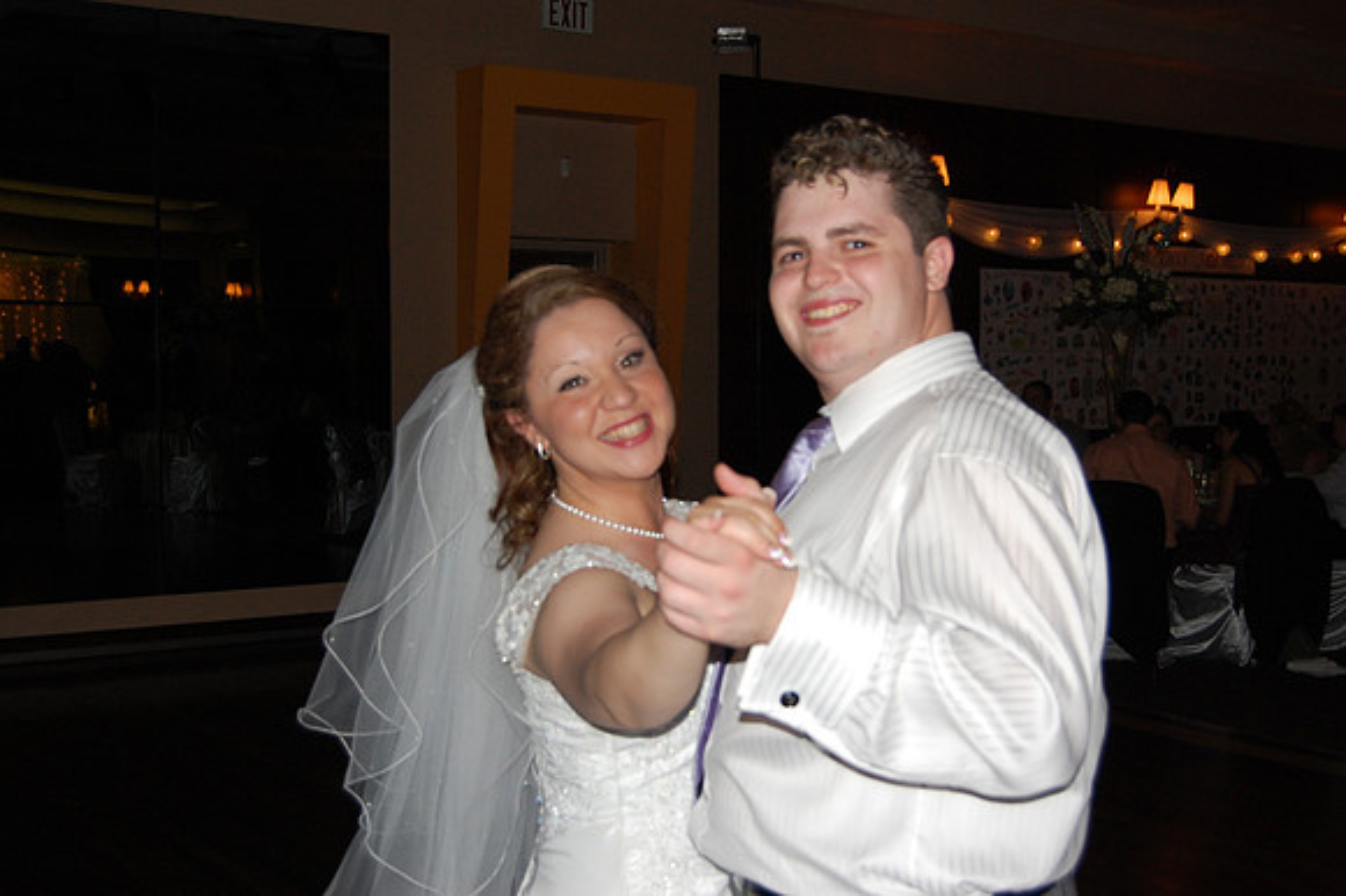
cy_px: 448
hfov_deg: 42.3
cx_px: 673
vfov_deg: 28.9
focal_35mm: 46
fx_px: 1738
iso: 400
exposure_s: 1/60
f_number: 4.5
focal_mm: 31
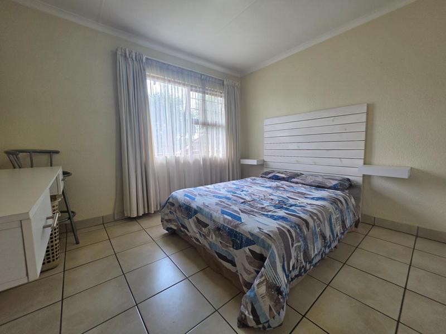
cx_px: 223
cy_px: 167
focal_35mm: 13
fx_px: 167
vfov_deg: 89.9
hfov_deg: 106.2
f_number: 1.9
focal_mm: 2.2
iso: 40
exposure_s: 1/100
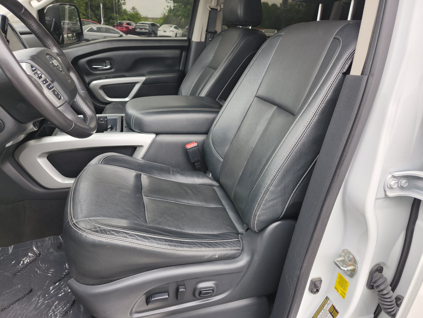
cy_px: 159
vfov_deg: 58.9
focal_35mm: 23
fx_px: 281
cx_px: 212
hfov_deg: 73.9
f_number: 1.8
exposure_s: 1/180
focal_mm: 5.54
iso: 80
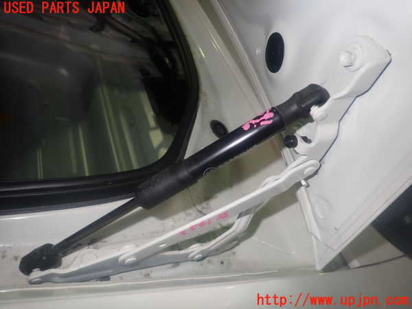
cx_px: 206
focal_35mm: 25
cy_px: 154
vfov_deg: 54.9
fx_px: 298
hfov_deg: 69.4
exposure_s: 1/30
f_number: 5.6
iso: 200
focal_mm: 4.5
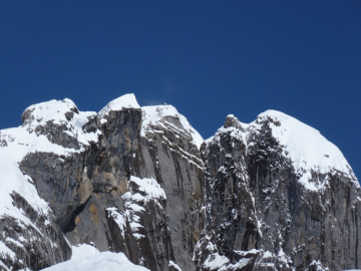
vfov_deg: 7.5
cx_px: 180
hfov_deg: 10.0
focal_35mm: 197
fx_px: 2054
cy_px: 136
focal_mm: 35.2
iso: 100
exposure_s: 1/1000
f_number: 5.5
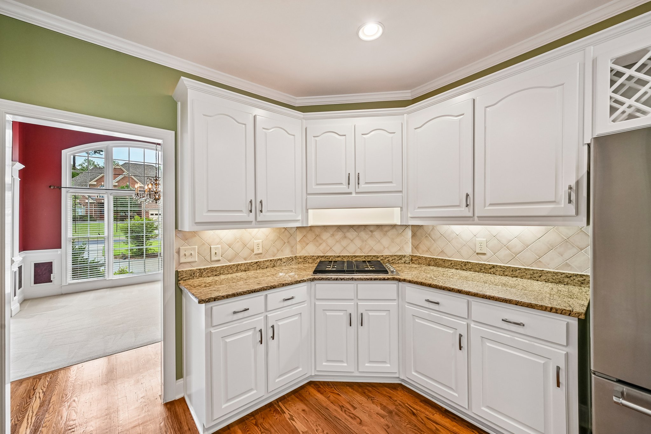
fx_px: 253
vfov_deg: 81.2
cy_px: 217
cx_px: 326
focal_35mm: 14
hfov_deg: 104.3
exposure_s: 1/15
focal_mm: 14
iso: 100
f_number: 8
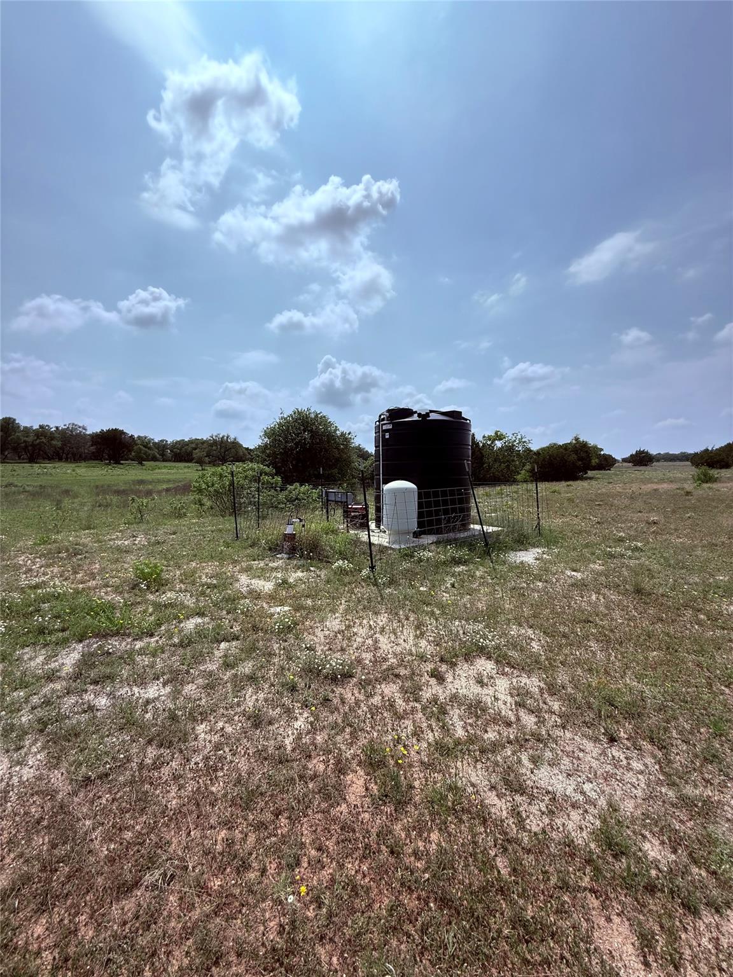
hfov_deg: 85.7
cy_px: 488
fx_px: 395
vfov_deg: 102.1
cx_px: 366
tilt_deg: -1.2
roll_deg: -0.5
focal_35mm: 14
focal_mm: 2.22
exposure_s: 1/3460
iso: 80
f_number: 2.2
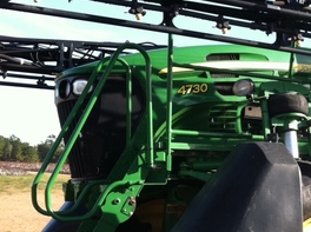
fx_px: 646
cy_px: 161
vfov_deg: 20.3
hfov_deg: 25.7
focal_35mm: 72
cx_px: 315
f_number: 2.8
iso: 80
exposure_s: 1/366
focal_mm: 3.85
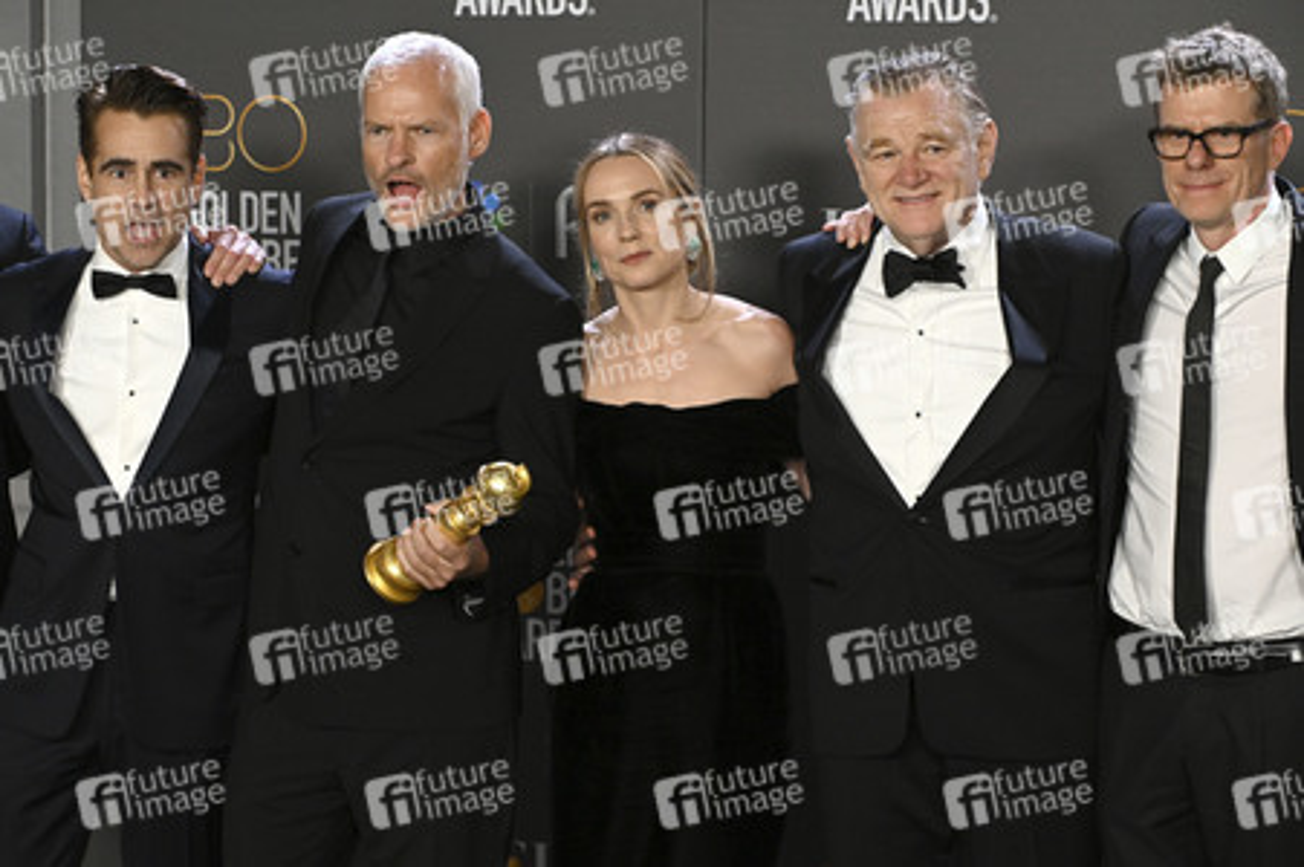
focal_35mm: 102
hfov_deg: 20.0
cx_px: 652
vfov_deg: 13.4
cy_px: 434
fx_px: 3692
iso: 6400
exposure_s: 1/500
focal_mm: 102
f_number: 7.1
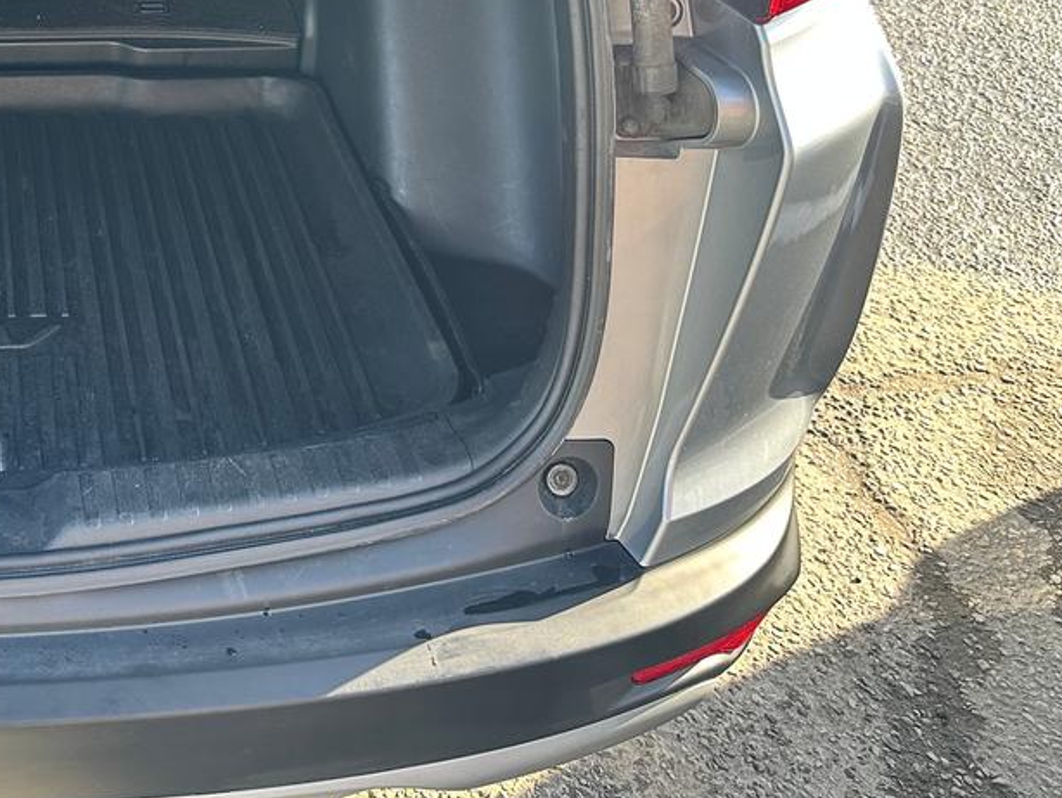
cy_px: 12
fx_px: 1535
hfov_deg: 34.8
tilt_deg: -25.4
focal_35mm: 50
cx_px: 9
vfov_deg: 27.6
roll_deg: -0.7
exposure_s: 1/263
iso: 80
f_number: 1.78
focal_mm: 6.86
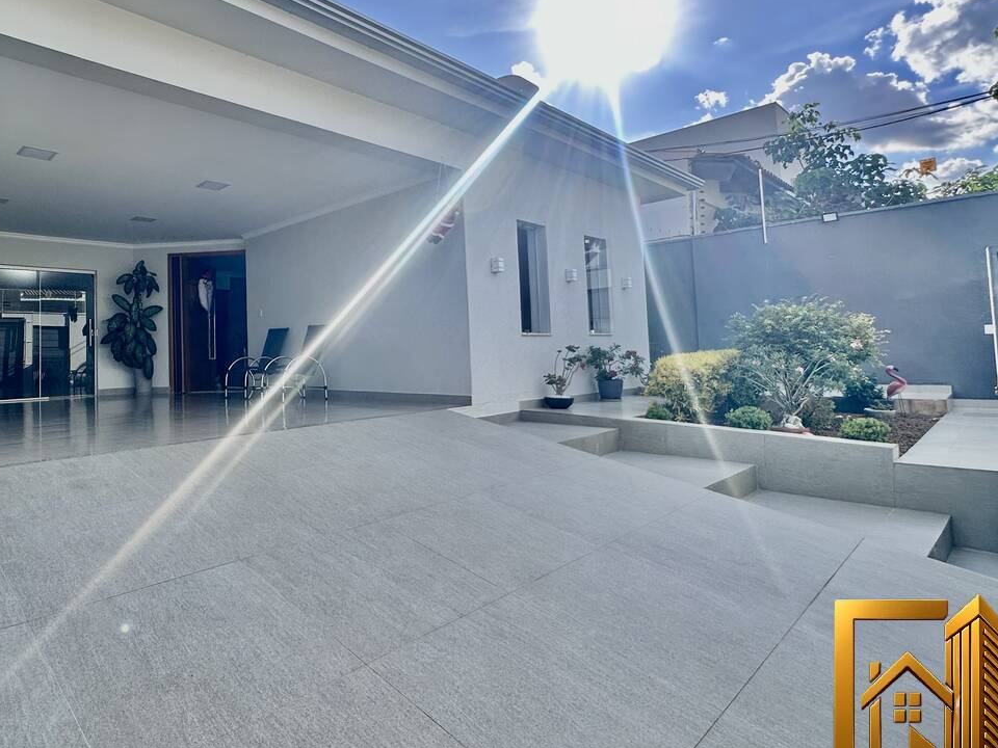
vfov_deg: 63.2
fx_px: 605
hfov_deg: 77.4
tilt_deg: +3.5
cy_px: 323
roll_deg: +1.9
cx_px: 366
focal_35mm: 21
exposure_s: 1/955
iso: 40
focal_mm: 2.22
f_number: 2.2
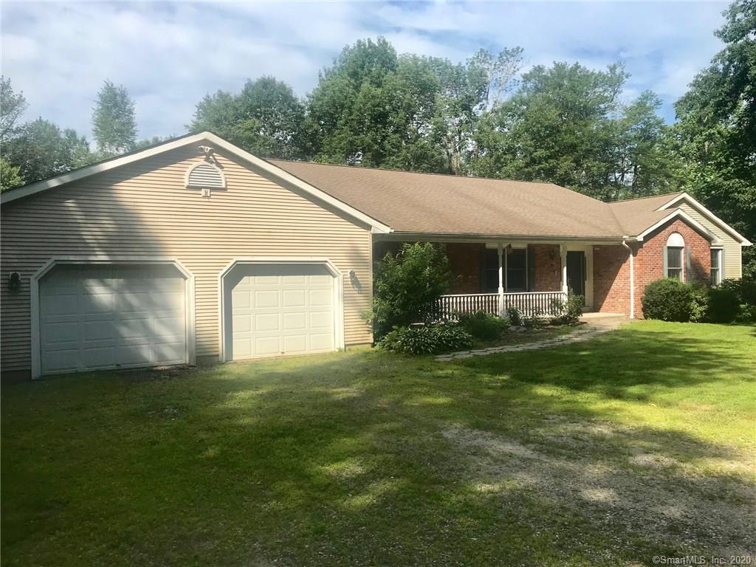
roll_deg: +0.8
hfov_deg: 63.4
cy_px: 284
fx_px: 612
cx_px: 378
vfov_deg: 49.7
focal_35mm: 28
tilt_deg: +0.0
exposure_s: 1/2591
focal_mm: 3.99
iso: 20
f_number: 1.8
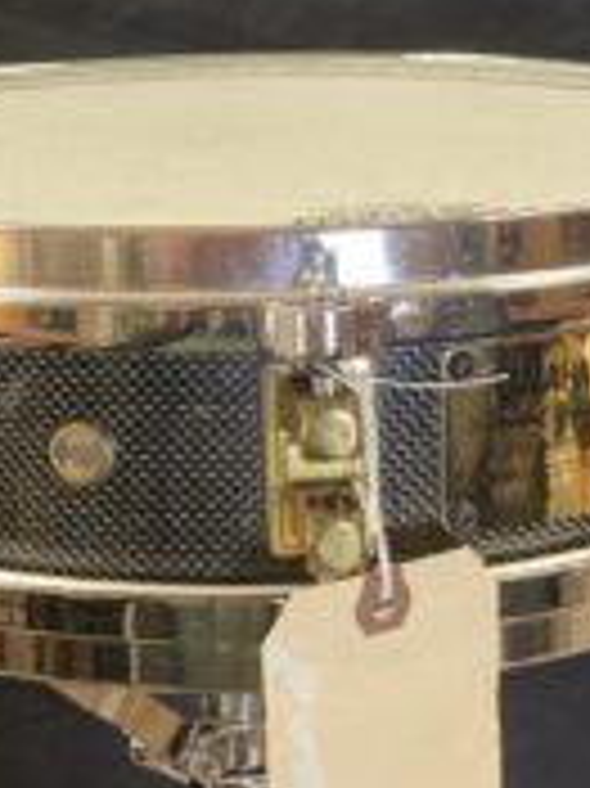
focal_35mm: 72
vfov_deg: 26.7
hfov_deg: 20.4
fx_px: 1638
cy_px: 194
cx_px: 225
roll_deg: +0.6
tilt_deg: -18.6
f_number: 1.8
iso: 400
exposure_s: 1/40
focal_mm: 3.99
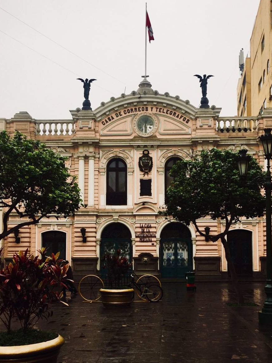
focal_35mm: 40
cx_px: 150
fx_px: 419
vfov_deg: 46.5
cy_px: 223
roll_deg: +1.0
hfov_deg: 35.9
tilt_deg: +3.5
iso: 32
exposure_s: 1/216
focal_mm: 4.15
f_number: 2.2
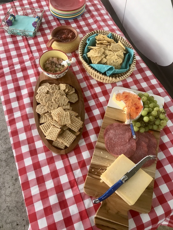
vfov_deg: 63.4
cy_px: 115
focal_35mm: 28
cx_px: 86
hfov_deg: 49.7
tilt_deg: -59.0
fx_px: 187
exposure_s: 1/22
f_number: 1.8
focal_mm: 3.99
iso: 40
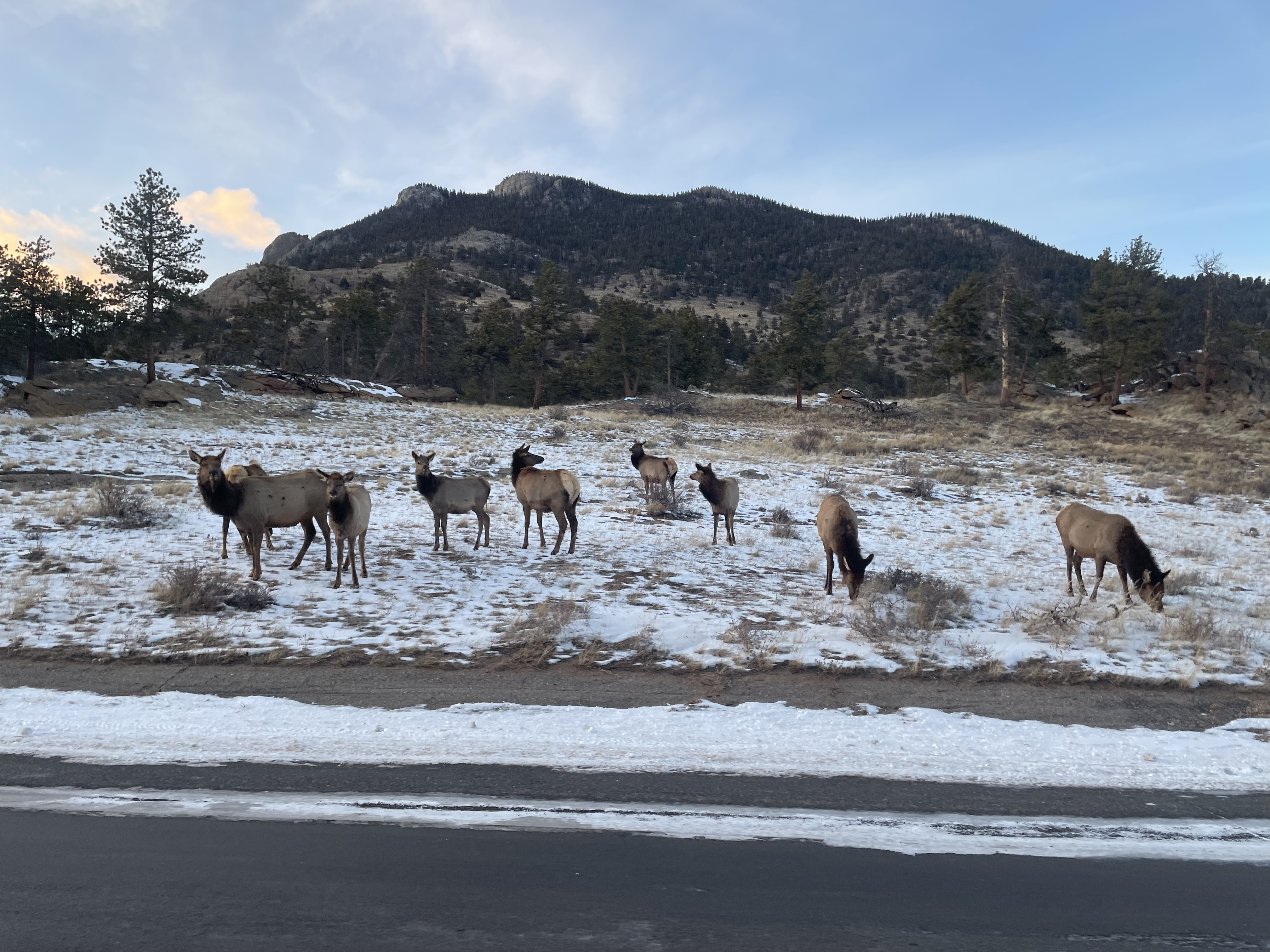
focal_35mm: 26
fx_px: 954
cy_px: 476
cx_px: 635
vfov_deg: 53.1
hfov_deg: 67.3
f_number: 1.6
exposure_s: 1/208
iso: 32
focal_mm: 4.2
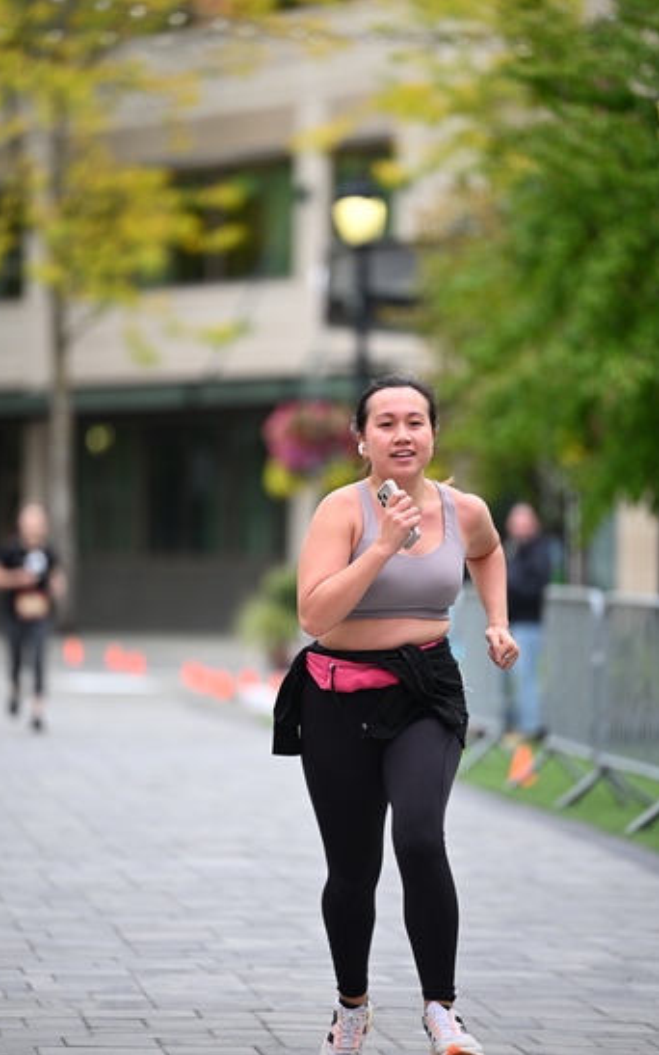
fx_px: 5889
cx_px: 315
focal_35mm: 205
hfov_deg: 6.4
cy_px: 528
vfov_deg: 10.2
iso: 640
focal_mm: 200
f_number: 2.8
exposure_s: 1/1600
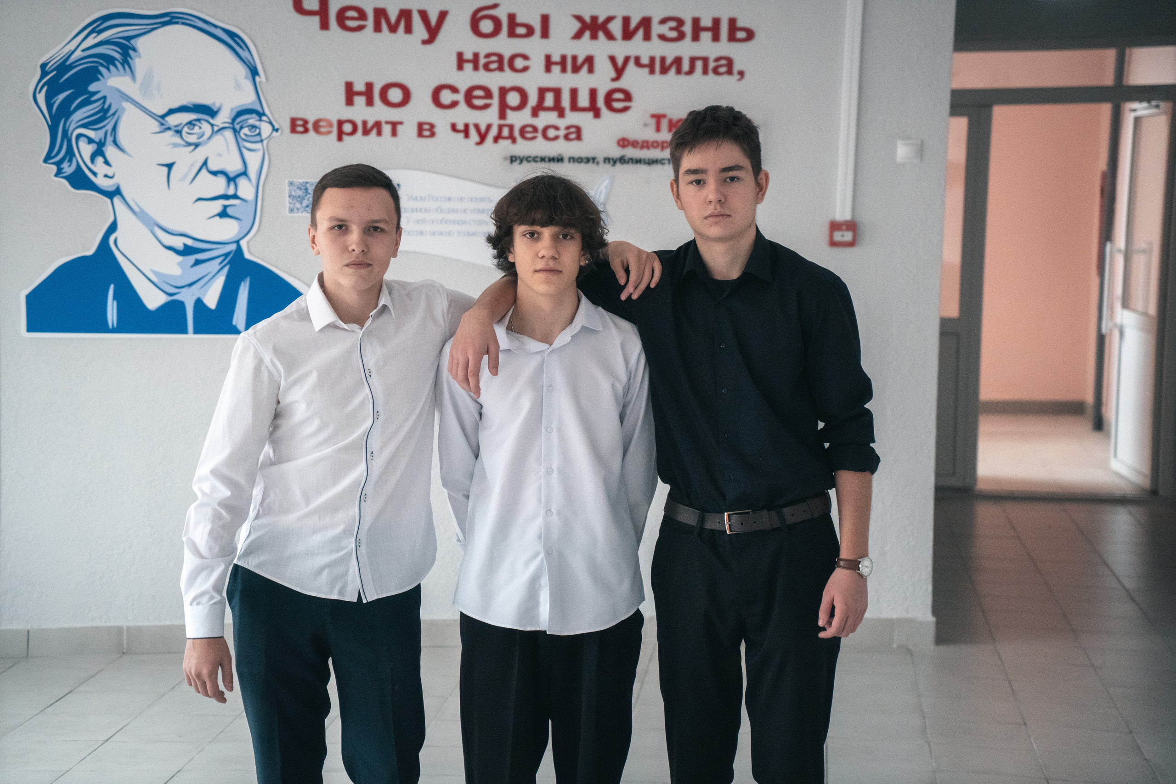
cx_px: 588
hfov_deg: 28.8
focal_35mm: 70
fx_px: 2287
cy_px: 392
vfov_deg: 19.5
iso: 6400
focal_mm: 70
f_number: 4.5
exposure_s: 1/400
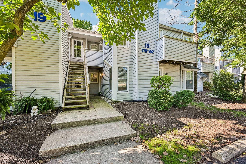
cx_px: 123
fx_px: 106
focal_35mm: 16
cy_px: 82
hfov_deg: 98.5
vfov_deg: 75.5
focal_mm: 15.5
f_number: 8
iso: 100
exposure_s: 1/30
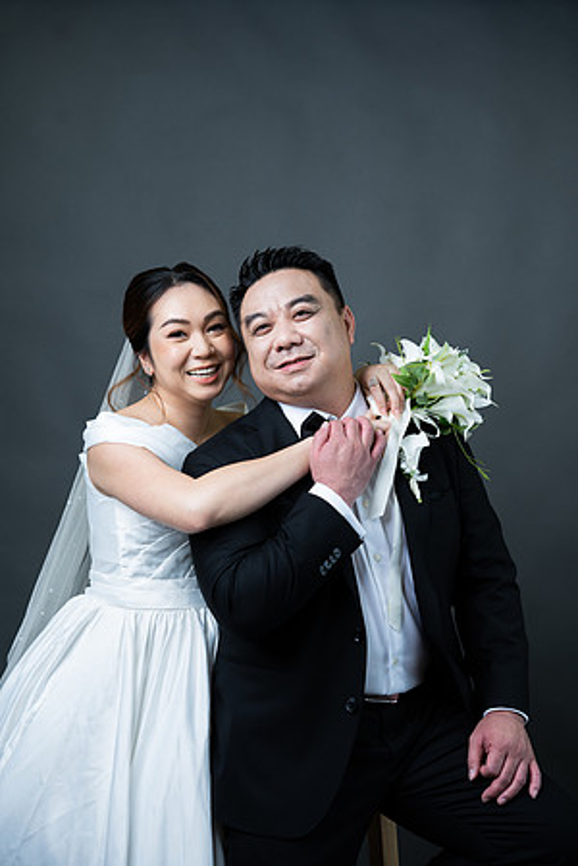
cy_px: 433
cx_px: 289
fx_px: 1462
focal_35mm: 61
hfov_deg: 22.4
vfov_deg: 33.0
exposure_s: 1/160
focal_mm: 60.7
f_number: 4.5
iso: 200
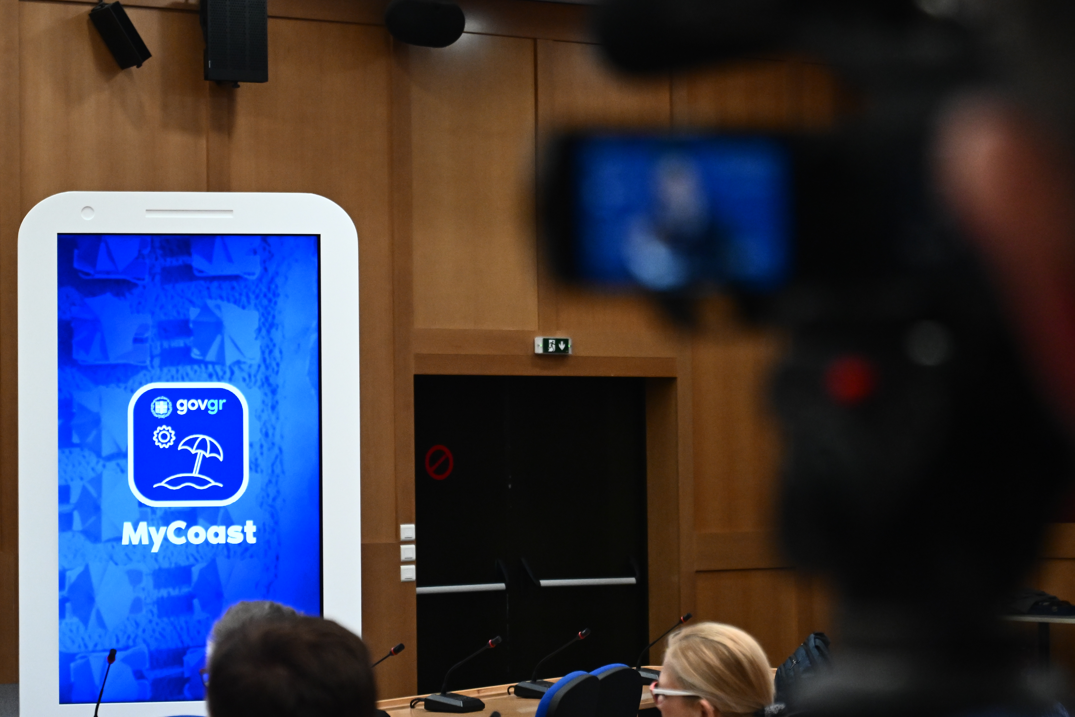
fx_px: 3165
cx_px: 537
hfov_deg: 19.3
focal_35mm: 106
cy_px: 359
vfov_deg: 12.9
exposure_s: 1/400
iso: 3200
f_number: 4
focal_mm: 70
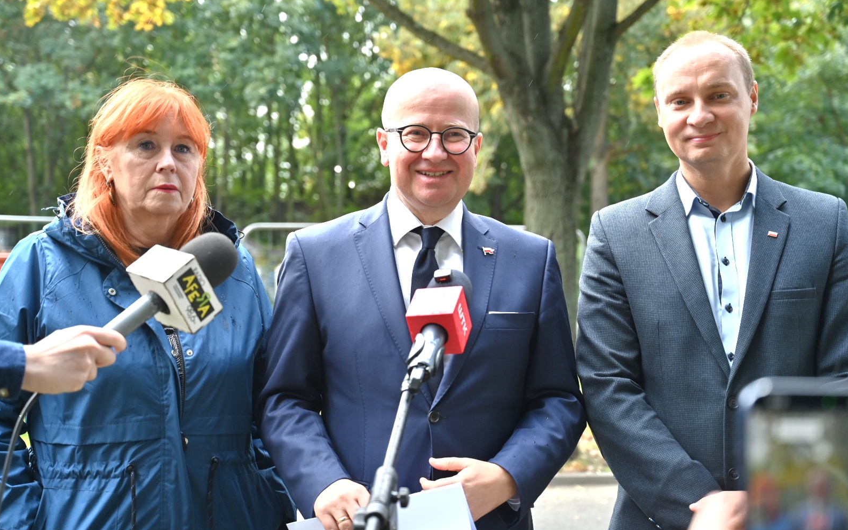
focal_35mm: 53
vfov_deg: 24.4
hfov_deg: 38.2
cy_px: 252
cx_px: 430
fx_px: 1225
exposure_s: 1/250
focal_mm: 51
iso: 400
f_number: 4
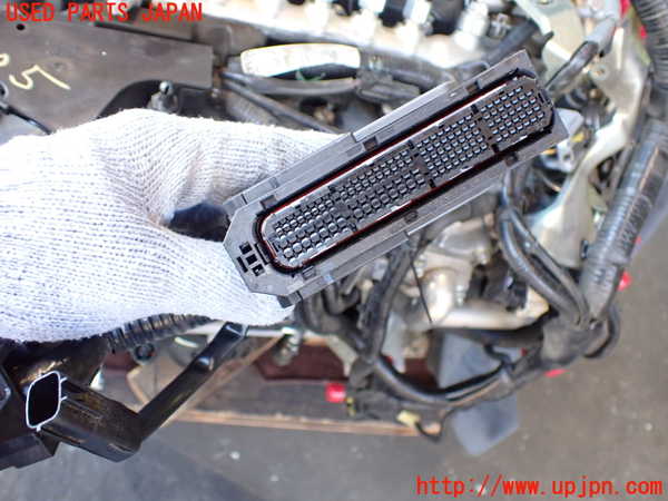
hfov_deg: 60.0
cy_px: 250
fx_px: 579
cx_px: 334
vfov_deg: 46.8
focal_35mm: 30
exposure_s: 1/125
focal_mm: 5.4
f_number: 2.3
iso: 640
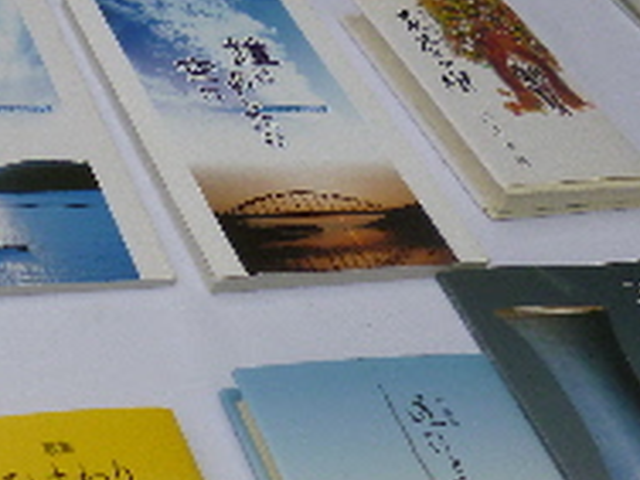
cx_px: -31
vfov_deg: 22.4
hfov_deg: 28.1
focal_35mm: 64
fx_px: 1183
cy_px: 431
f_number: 2.5
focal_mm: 4.3
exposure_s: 1/200
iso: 100
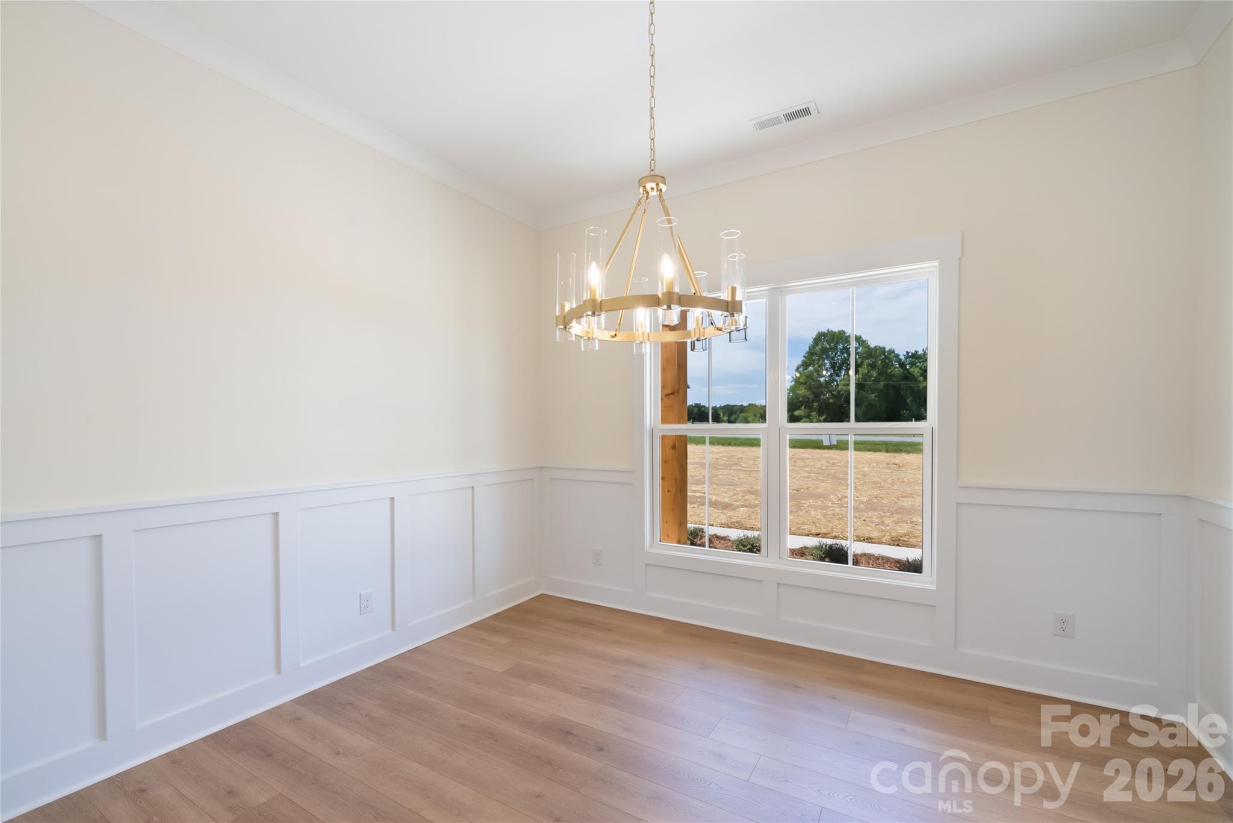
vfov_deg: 81.3
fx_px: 480
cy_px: 412
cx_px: 616
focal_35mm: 14
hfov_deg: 104.2
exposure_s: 1/8
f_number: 11
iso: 100
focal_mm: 14
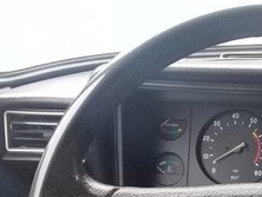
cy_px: 228
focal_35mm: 92
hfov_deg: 20.4
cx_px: 279
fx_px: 697
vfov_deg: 15.6
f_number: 2.2
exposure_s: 1/33
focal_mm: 3.3
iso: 100
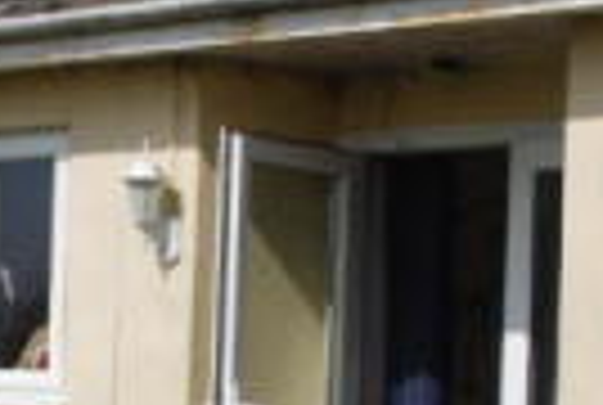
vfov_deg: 7.3
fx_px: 3190
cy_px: 317
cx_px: 207
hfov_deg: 10.8
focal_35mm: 190
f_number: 14
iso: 640
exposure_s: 1/800
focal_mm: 26
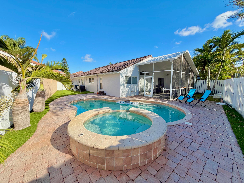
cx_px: 122
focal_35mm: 14
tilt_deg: -5.3
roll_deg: +0.0
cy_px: 92
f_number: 2.2
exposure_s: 1/770
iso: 25
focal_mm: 2.22
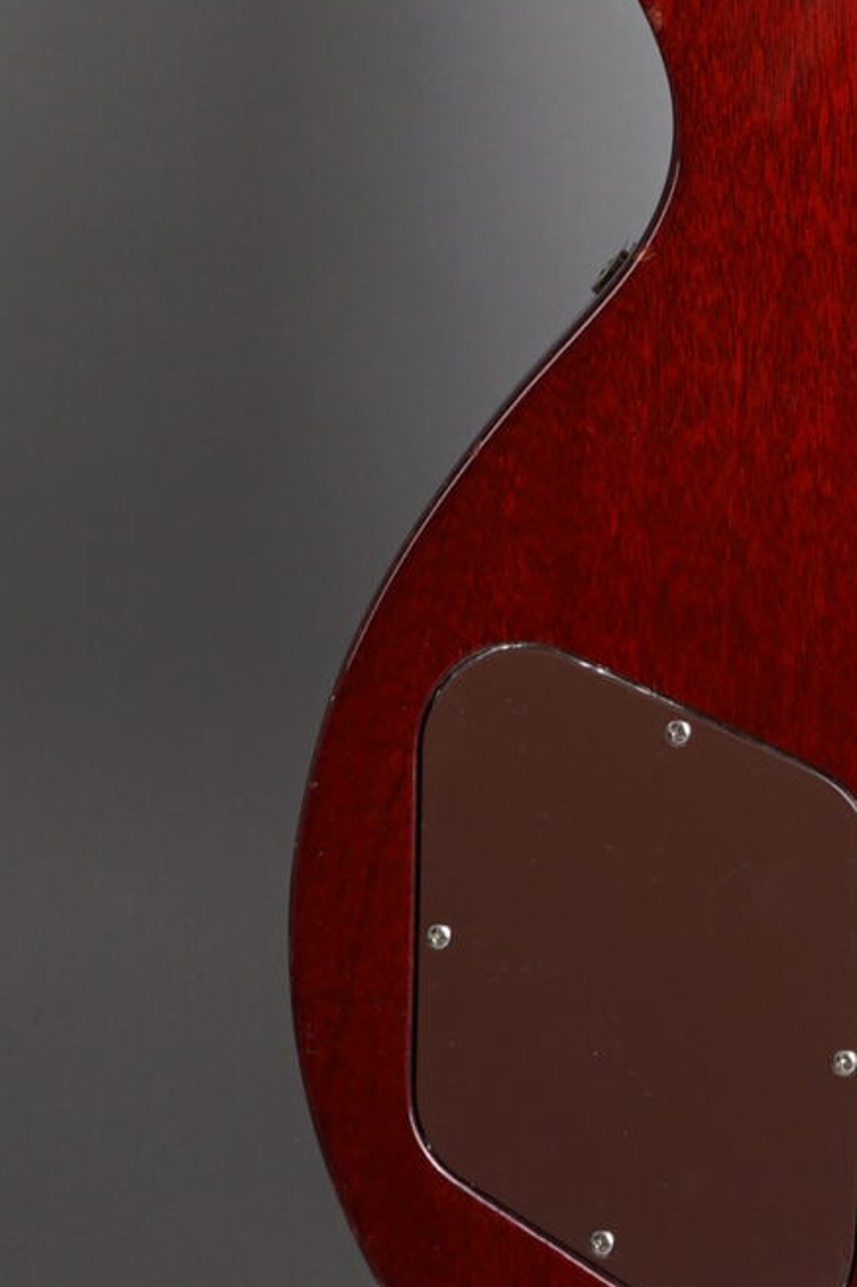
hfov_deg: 10.7
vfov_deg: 15.0
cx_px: 1099
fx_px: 4468
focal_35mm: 125
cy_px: -760
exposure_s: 1/160
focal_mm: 32
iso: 160
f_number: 8
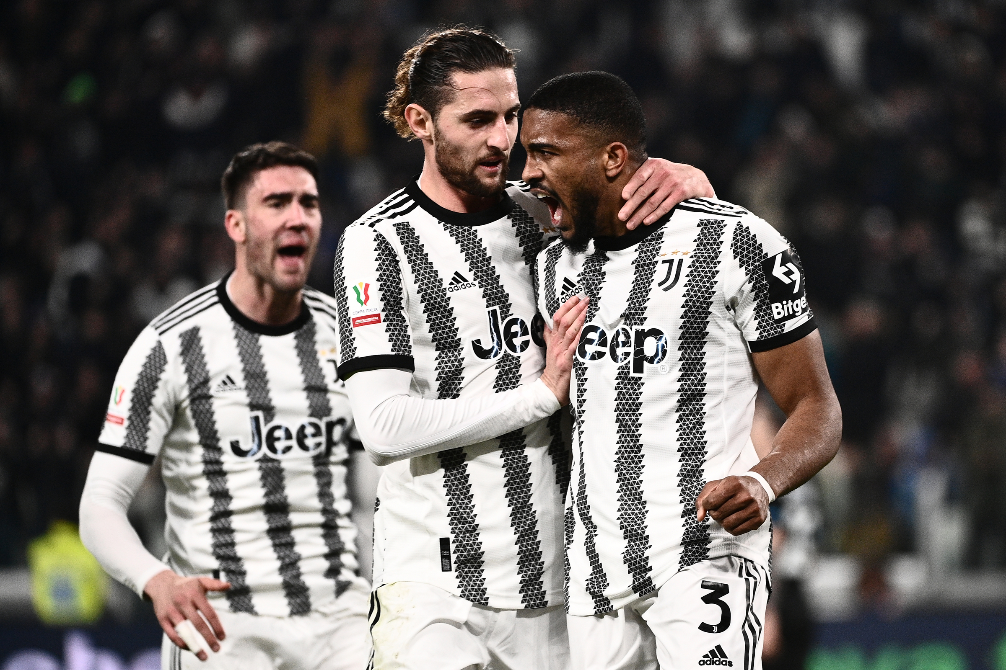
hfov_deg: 7.4
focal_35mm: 280
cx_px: 503
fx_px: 7824
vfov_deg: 4.9
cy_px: 335
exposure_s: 1/1250
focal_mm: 280
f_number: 4
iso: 2000
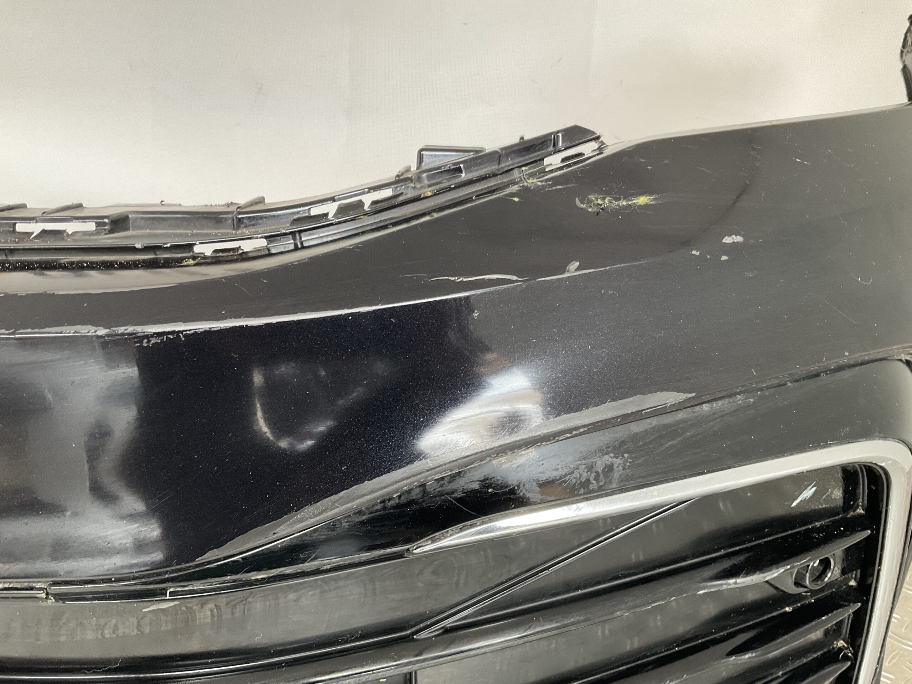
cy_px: 342
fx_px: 764
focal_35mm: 29
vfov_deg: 48.2
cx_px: 456
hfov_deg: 61.7
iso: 64
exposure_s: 1/120
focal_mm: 3
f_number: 1.8
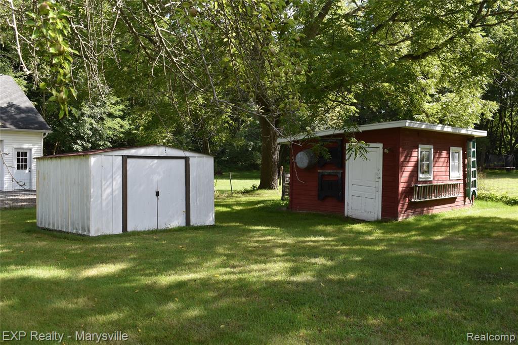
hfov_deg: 53.1
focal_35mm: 36
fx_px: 518
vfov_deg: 36.8
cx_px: 259
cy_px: 172
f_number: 8
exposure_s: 1/250
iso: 280
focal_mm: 24
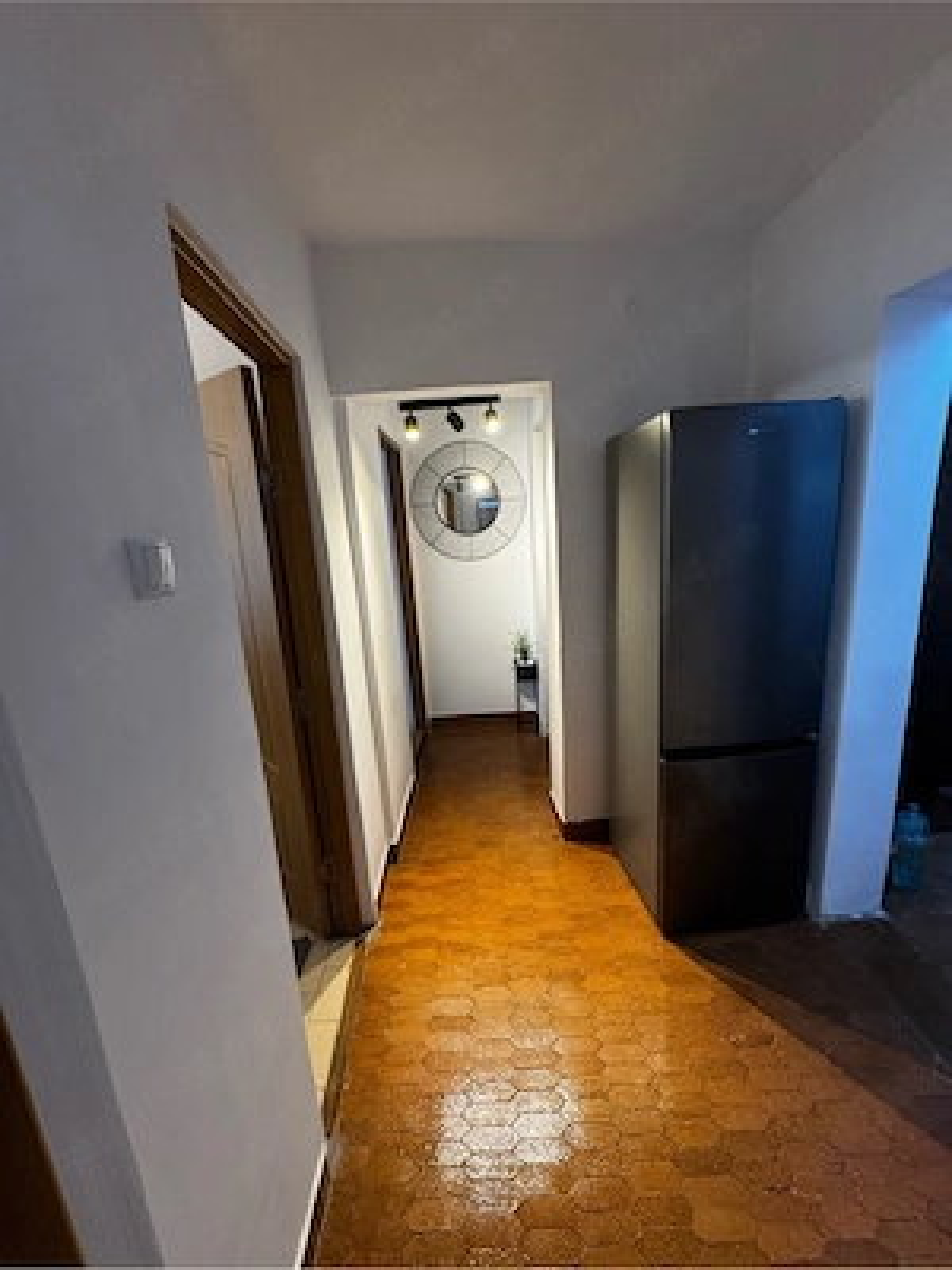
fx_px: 513
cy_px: 635
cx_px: 476
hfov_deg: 85.7
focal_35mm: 14
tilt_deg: -12.3
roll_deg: +3.9
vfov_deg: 102.1
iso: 200
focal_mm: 2.22
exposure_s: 1/50
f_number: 2.2
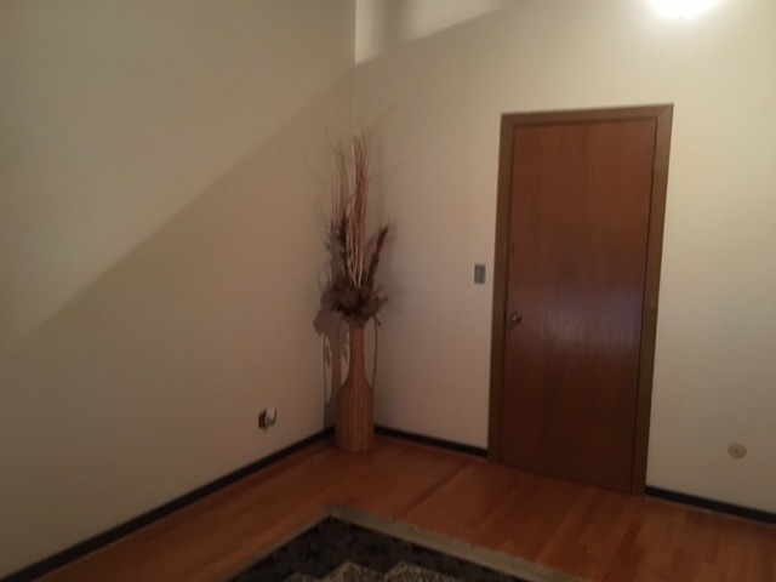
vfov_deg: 48.2
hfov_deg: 61.7
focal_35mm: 29
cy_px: 291
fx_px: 650
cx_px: 388
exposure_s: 1/15
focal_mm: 4.15
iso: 250
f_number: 2.2
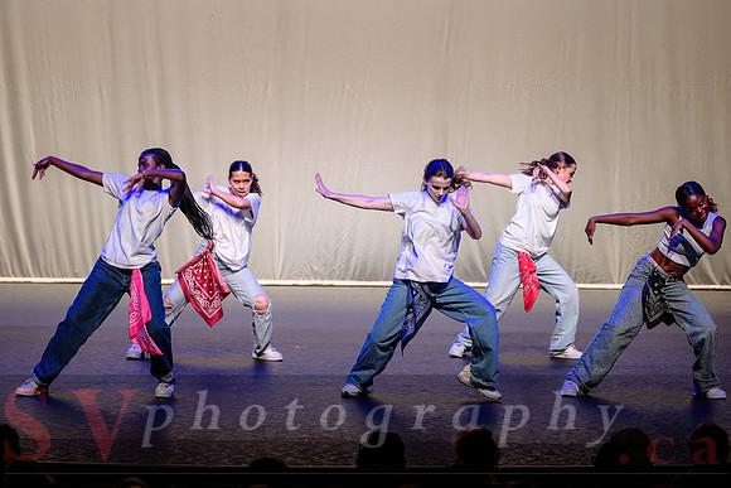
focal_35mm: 125
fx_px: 2547
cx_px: 322
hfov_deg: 16.3
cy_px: 221
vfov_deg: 10.9
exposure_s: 1/250
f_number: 2.8
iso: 1250
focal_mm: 110
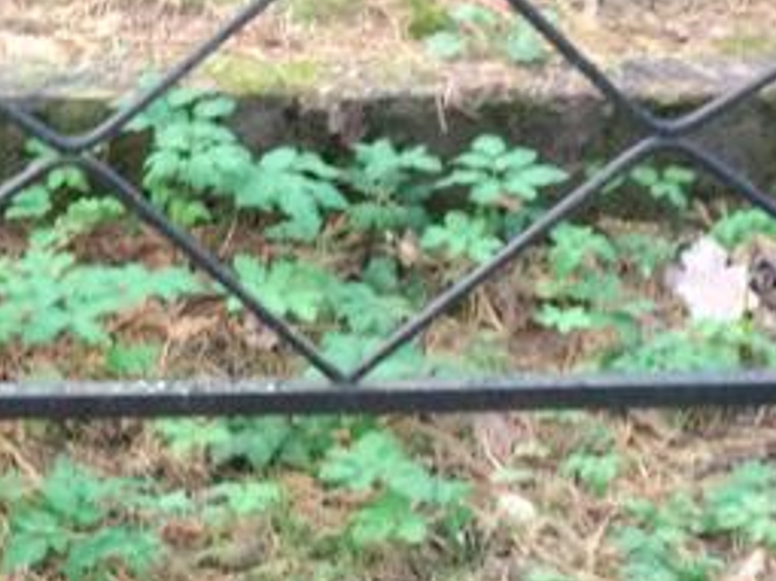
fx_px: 3652
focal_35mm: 163
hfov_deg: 11.6
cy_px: 368
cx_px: -417
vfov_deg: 9.1
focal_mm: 5.99
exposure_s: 1/30
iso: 1000
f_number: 2.6
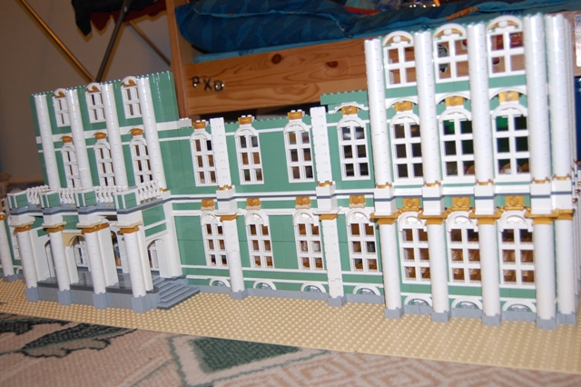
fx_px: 581
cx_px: 290
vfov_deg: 36.8
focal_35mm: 36
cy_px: 194
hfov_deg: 53.2
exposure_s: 1/60
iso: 400
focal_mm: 24
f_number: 4
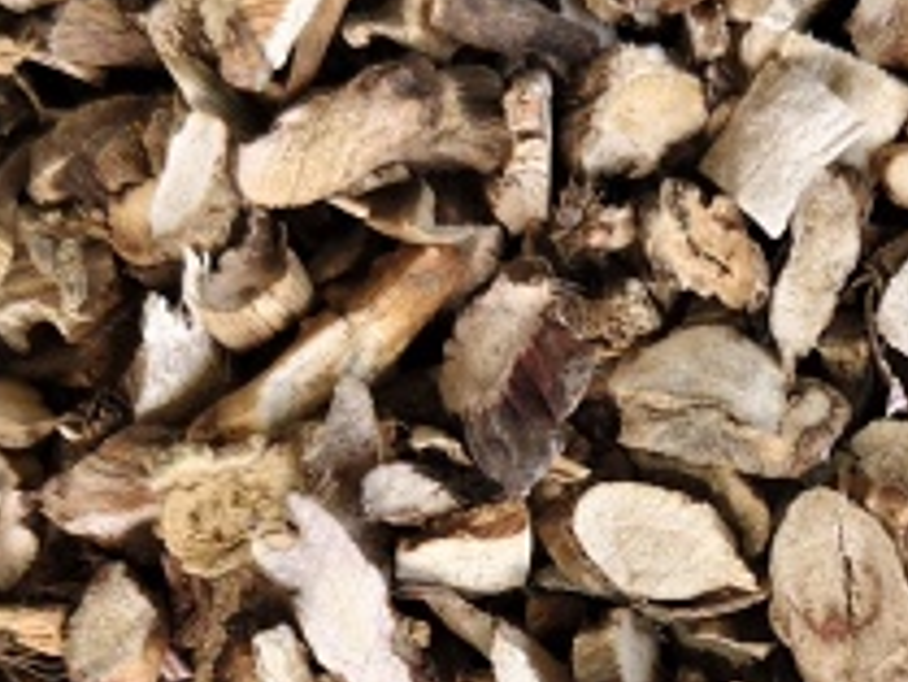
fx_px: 2310
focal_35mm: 88
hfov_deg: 21.8
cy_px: 799
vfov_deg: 16.2
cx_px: 795
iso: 987
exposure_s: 1/50
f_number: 1.88
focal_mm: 5.56
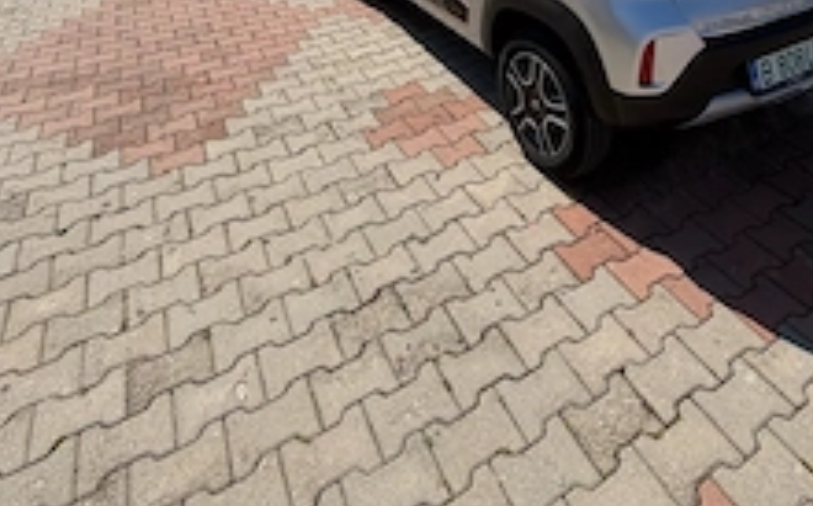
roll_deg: +1.0
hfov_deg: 67.8
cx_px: 484
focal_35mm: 27
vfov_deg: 37.1
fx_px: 598
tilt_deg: -14.3
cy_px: -74
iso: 20
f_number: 2.2
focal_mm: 2.22
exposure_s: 1/1001
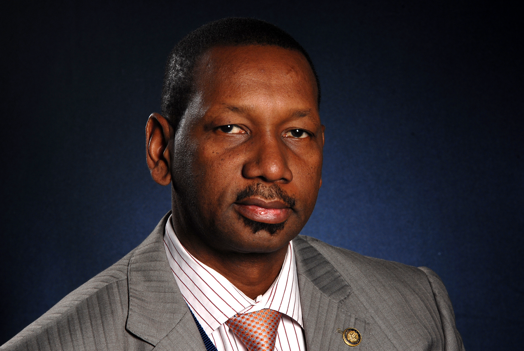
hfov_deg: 10.1
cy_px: 176
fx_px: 2951
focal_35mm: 202
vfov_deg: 6.8
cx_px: 262
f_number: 16
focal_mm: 135
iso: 160
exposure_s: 1/125
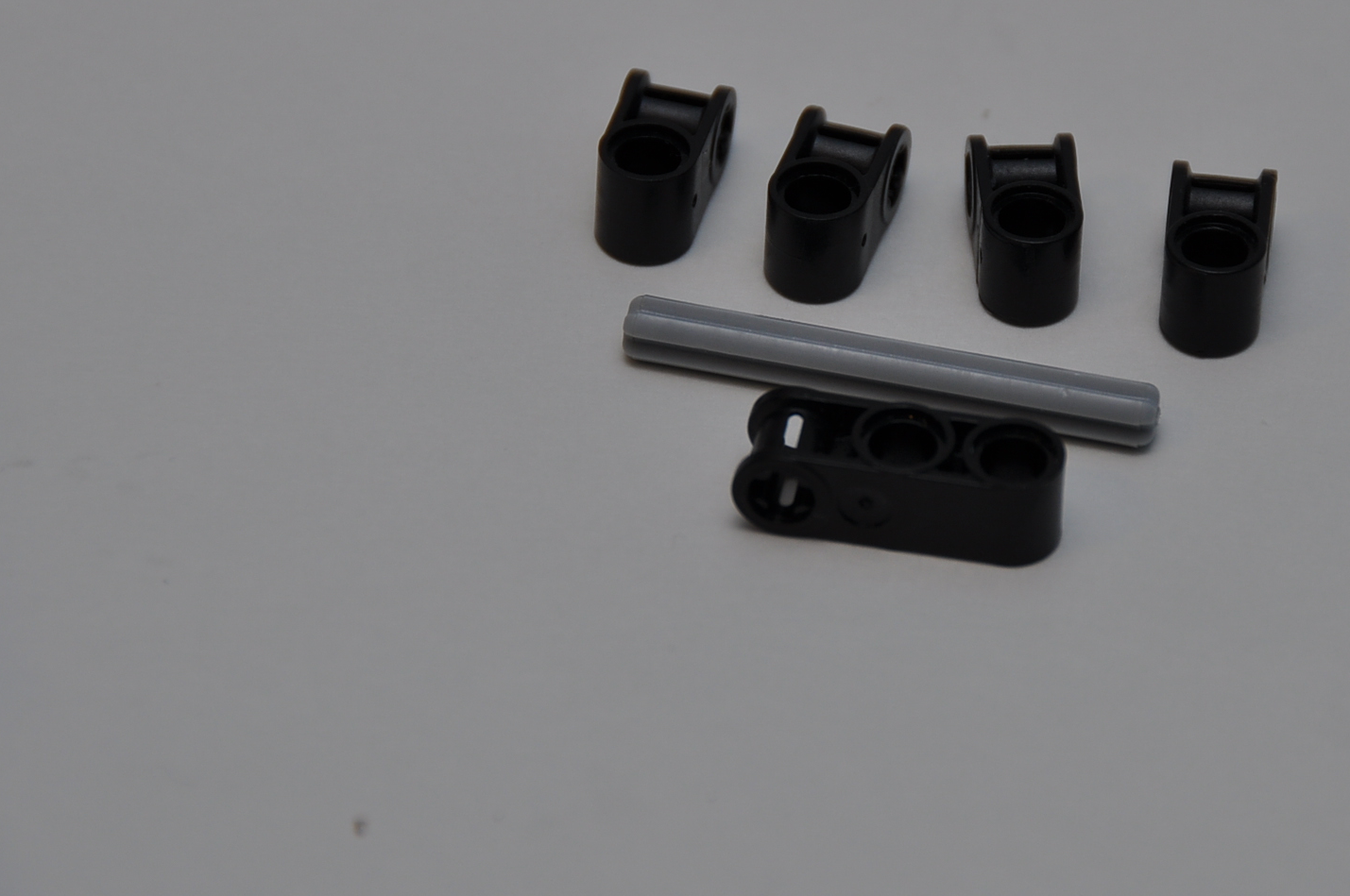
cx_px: 897
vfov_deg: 3.0
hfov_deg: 4.6
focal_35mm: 450
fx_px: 16854
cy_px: 398
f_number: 5.6
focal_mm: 200
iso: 200
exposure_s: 1/60
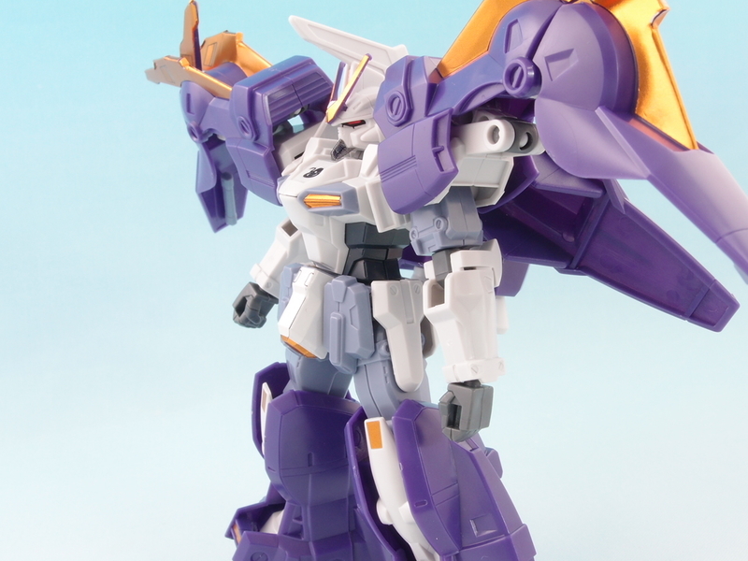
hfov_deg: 49.0
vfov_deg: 37.7
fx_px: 821
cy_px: 280
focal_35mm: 38
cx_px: 374
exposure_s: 1.3
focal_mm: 8.16
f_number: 8
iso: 100
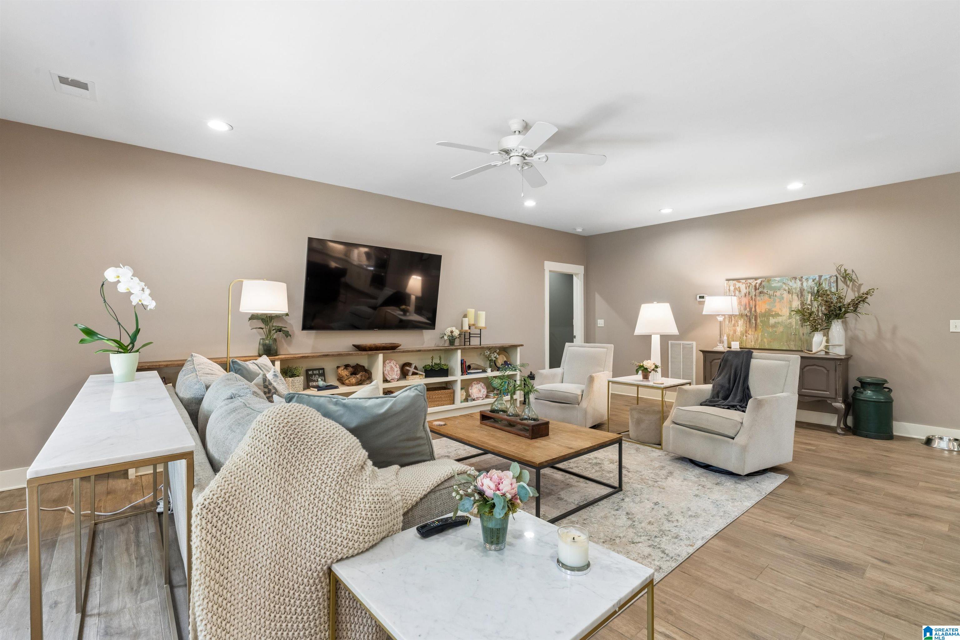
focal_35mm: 16
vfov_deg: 73.7
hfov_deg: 96.7
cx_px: 480
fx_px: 427
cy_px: 320
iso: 400
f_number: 13
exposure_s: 1/5
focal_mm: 16
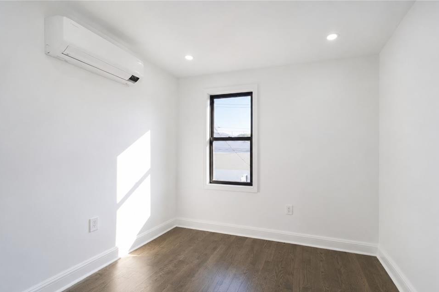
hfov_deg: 96.7
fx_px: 195
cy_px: 155
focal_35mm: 16
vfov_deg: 73.6
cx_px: 231
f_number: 11
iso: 1250
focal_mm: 10
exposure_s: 1/160
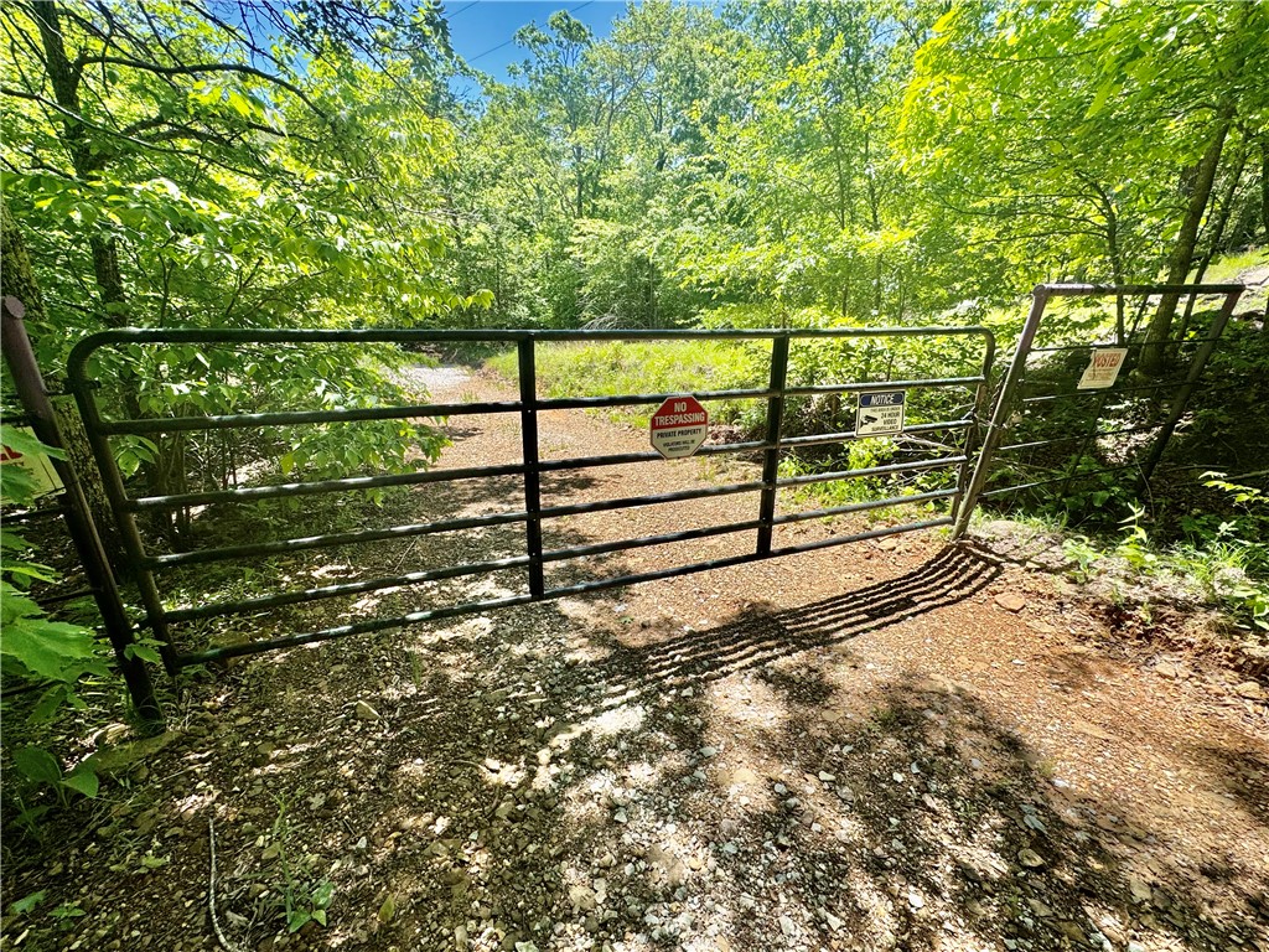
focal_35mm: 14
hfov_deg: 102.1
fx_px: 513
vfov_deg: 85.7
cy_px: 476
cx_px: 634
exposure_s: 1/741
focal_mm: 2.22
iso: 50
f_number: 2.2
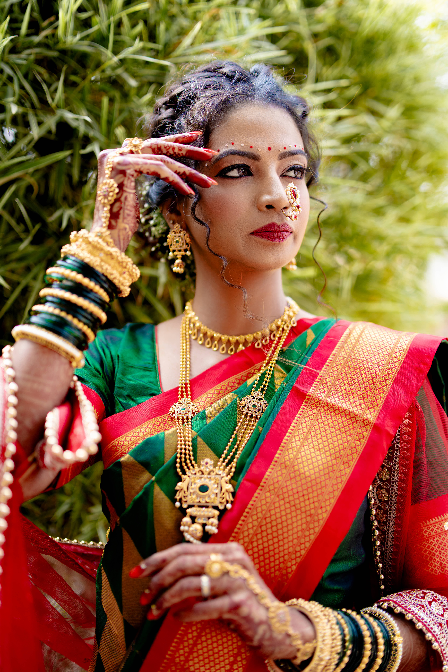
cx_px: 224
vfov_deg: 39.6
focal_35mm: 50
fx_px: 933
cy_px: 336
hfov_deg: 27.0
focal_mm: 50
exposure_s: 1/500
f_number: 1.4
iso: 100
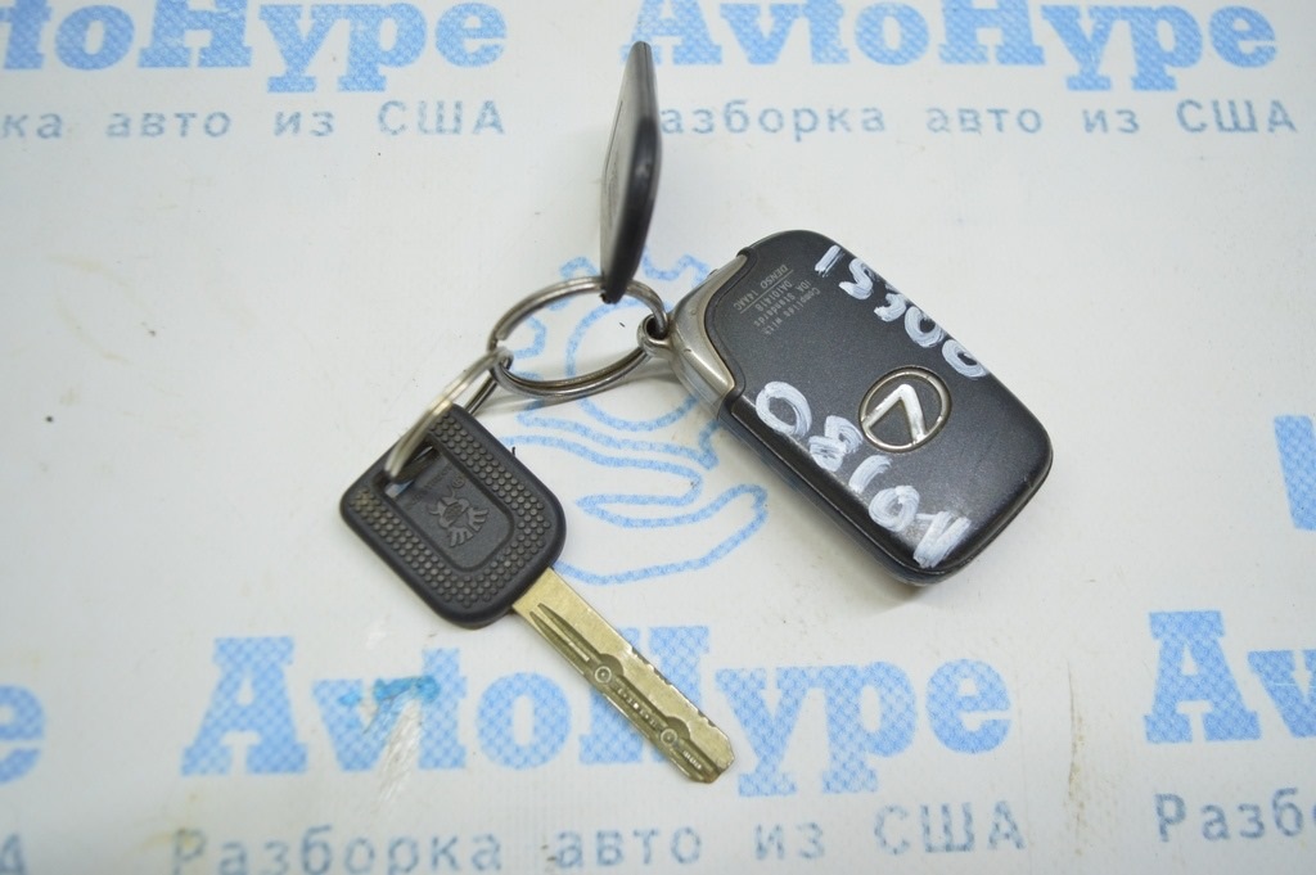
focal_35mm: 32
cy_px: 438
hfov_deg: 59.5
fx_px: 1151
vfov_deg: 41.6
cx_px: 658
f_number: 3.8
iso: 400
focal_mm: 21
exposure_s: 1/60
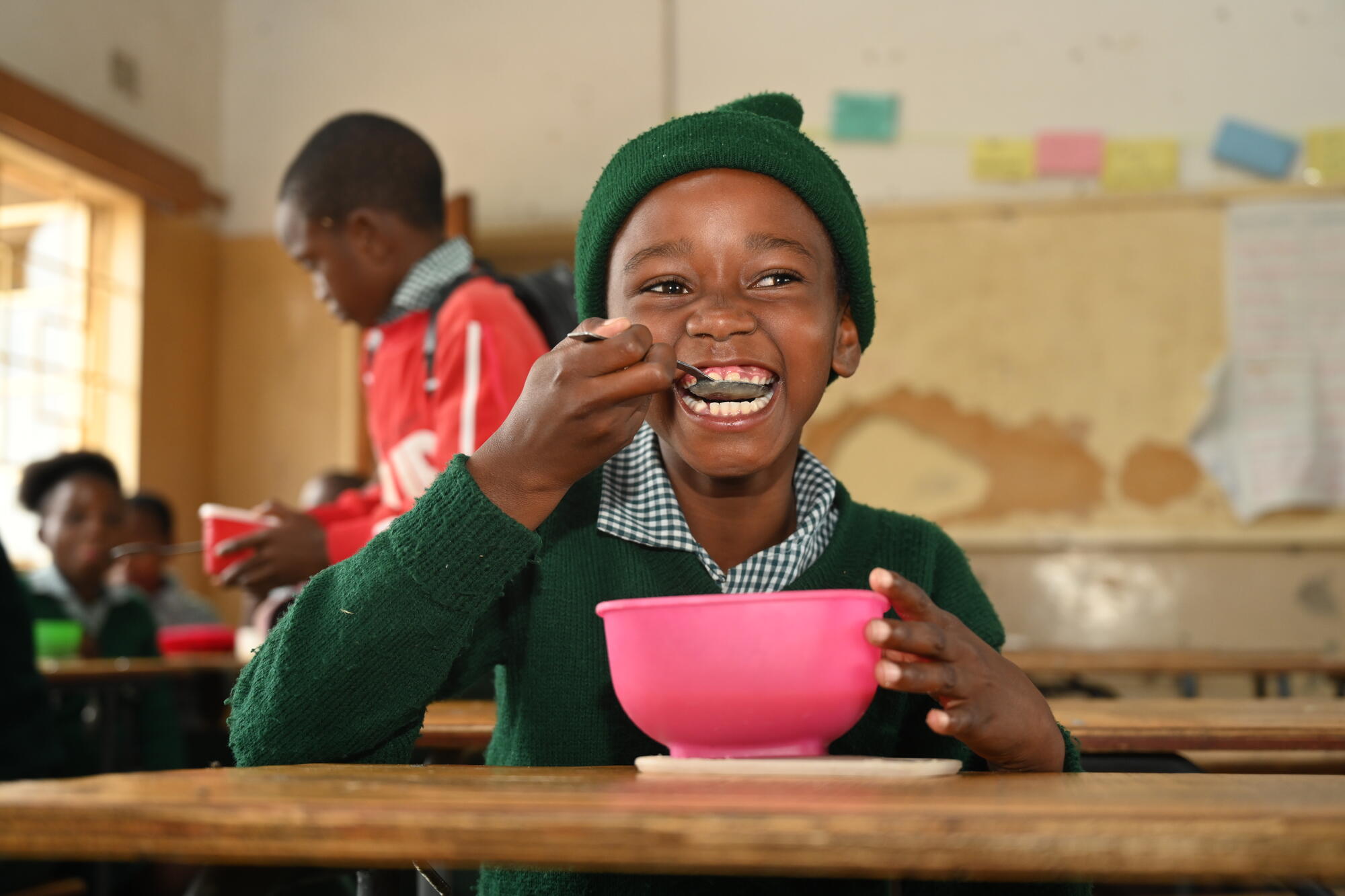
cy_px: 448
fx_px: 1830
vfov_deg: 27.5
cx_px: 672
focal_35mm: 49
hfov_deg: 40.3
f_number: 4
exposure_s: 1/200
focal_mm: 49
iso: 640
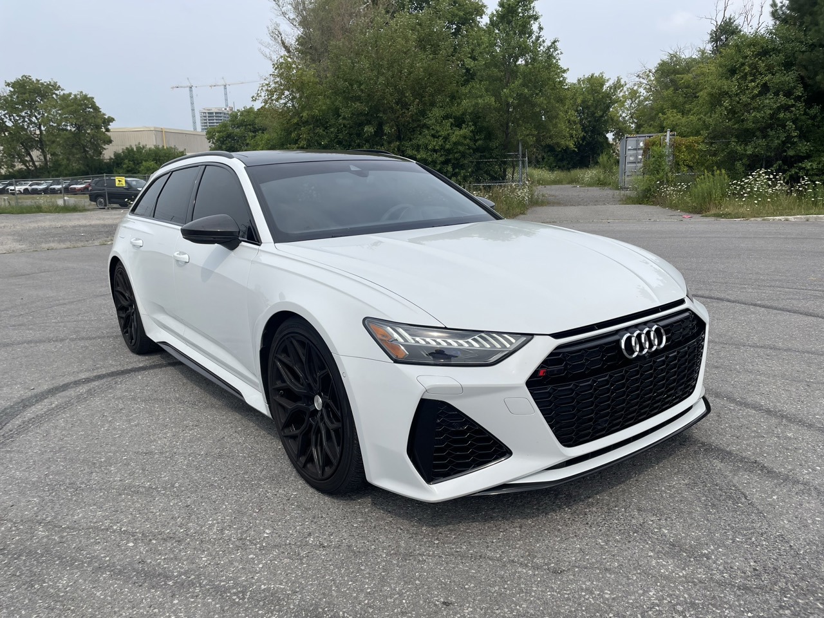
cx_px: 412
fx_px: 619
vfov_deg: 53.1
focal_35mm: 26
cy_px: 309
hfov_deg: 67.3
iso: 32
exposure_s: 1/3861
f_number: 1.6
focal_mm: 4.2
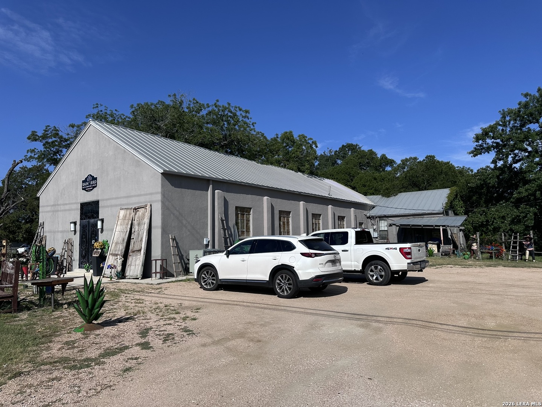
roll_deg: +2.4
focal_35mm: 24
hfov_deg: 71.6
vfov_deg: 56.8
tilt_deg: +6.7
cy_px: 204
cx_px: 271
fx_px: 376
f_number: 1.78
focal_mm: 6.86
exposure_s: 1/7576
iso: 80
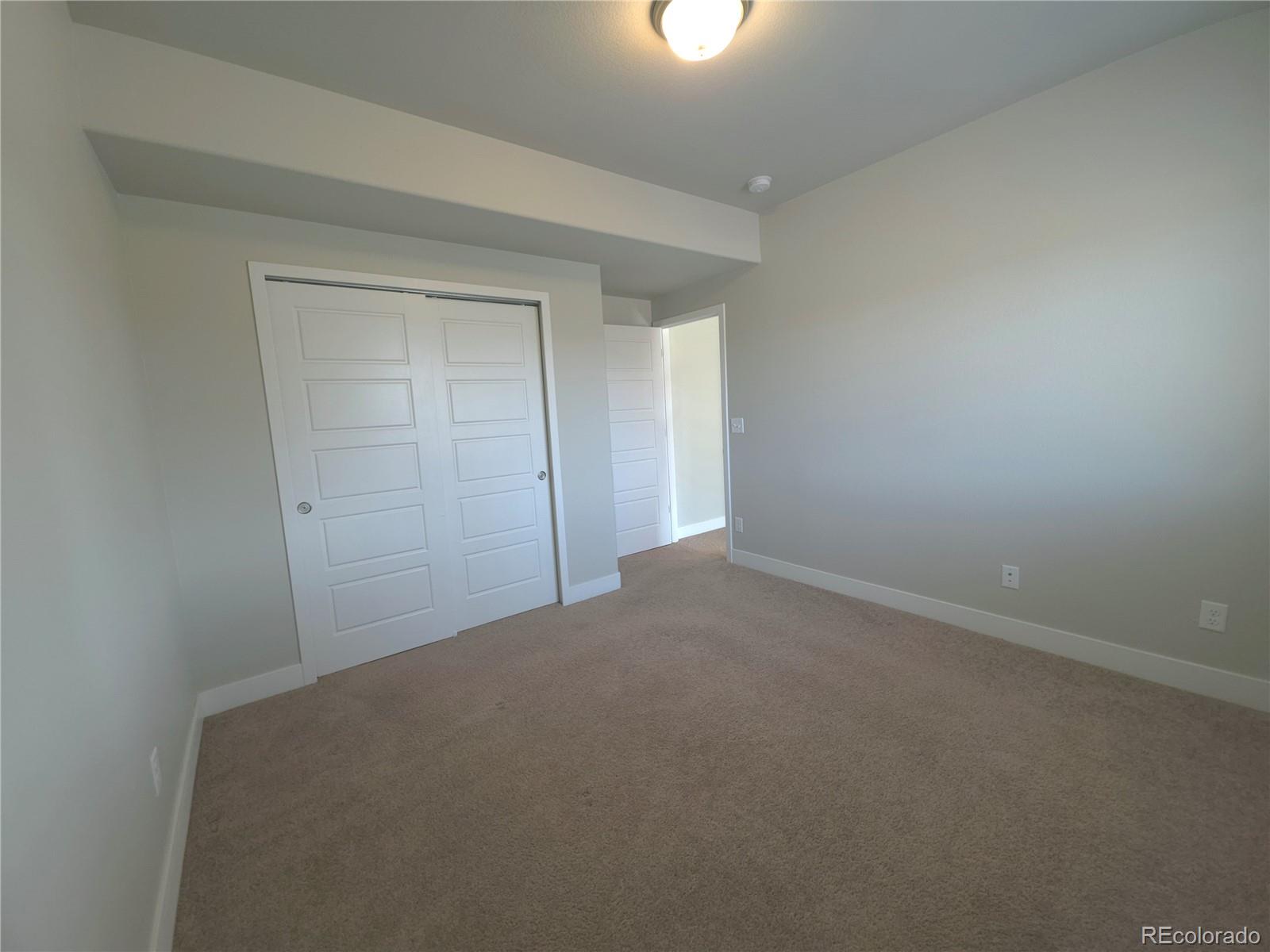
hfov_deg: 106.2
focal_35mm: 13
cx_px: 635
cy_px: 476
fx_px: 477
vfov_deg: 89.9
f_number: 1.9
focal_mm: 2.2
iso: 50
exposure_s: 1/30
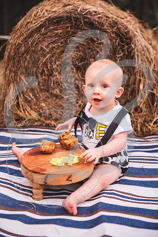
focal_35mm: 58
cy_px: 118
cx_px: 79
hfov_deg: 23.4
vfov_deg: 34.5
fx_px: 382
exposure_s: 1/320
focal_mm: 58
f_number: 2.8
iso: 200
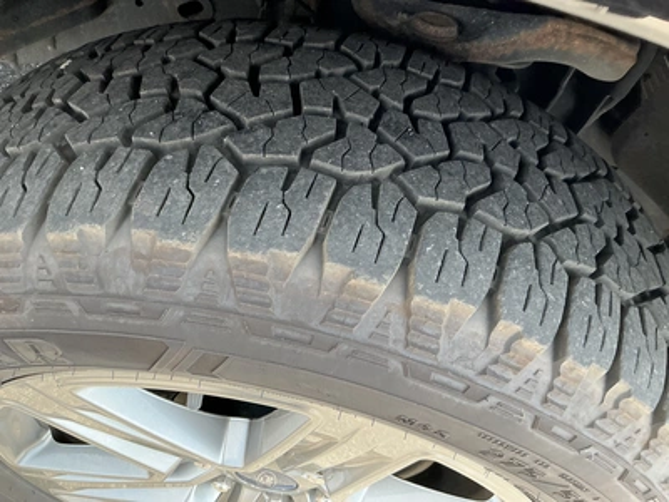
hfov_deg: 63.4
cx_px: 334
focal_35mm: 28
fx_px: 541
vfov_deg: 49.7
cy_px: 251
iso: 32
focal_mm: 3
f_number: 1.8
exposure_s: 1/172
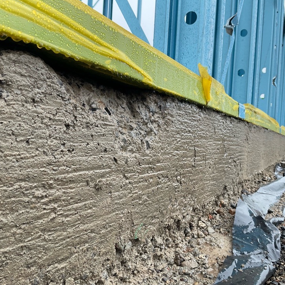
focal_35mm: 35
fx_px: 326
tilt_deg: -1.9
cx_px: 158
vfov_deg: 47.2
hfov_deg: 47.1
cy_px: 142
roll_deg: -2.7
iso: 16
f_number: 1.8
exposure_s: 1/135
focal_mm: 3
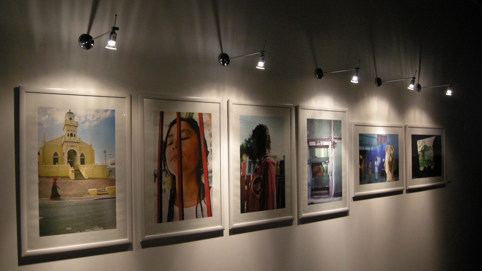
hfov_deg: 51.6
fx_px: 499
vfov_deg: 30.4
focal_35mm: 39
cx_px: 238
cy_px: 143
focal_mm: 7.5
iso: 347
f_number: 2.7
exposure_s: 1/62
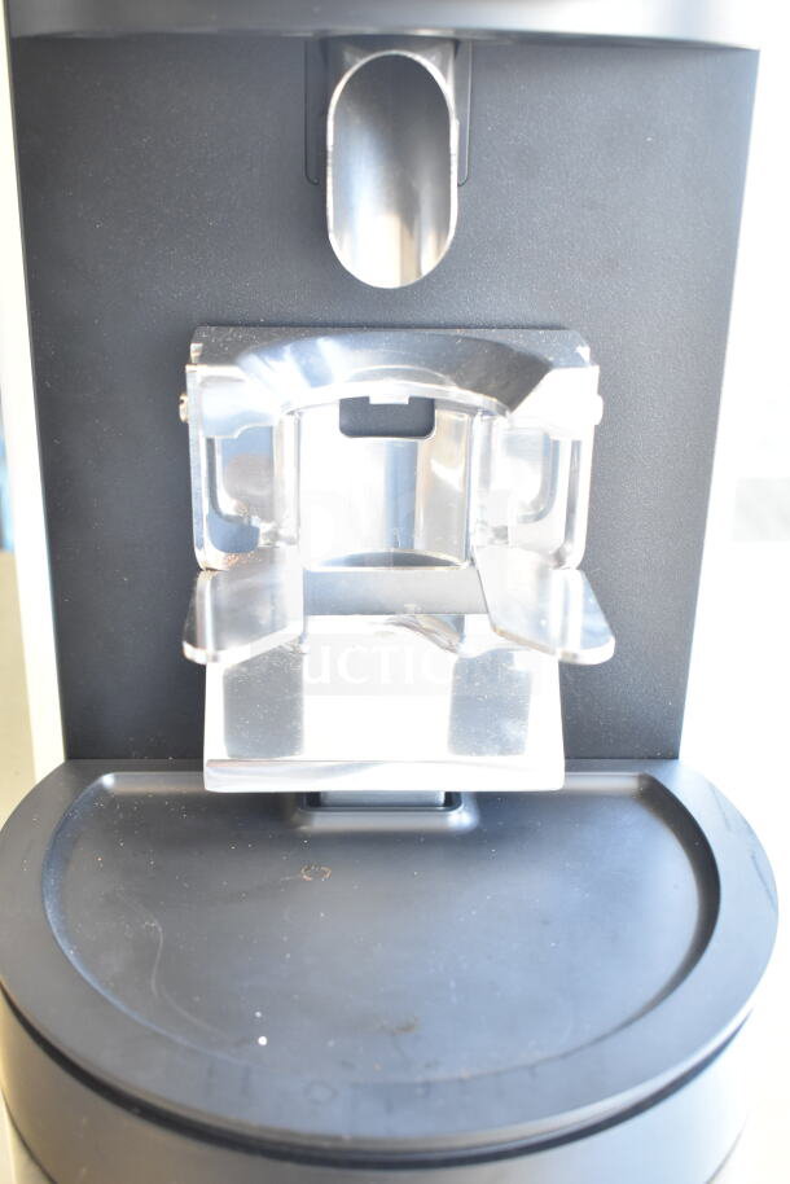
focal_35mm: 39
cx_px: 395
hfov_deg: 34.2
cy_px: 592
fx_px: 1283
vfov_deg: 49.5
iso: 1600
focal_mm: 26
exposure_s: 1/60
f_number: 4
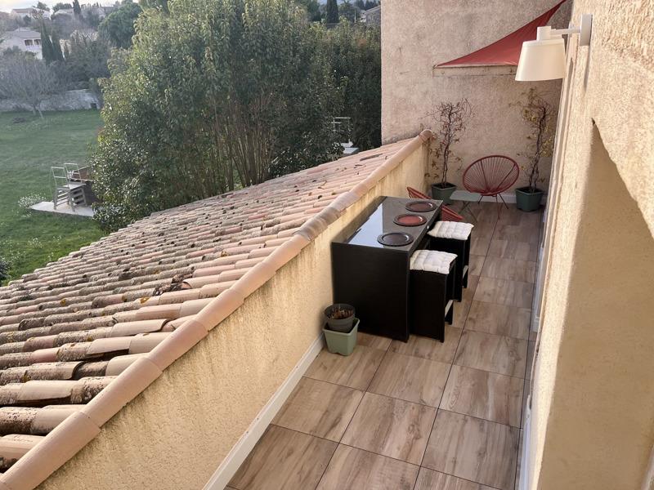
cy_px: 245
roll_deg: +2.7
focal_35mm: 26
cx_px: 327
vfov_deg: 53.1
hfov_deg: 67.3
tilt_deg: -24.2
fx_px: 491
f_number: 1.6
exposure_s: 1/527
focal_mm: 5.1
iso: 50
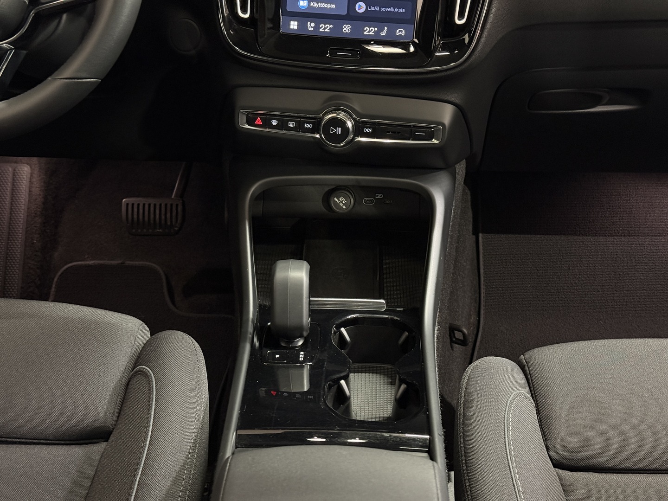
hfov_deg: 39.7
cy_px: 250
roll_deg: -0.4
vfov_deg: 30.3
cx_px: 334
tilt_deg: -33.1
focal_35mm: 48
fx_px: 926
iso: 500
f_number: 1.78
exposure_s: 1/25
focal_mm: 6.76
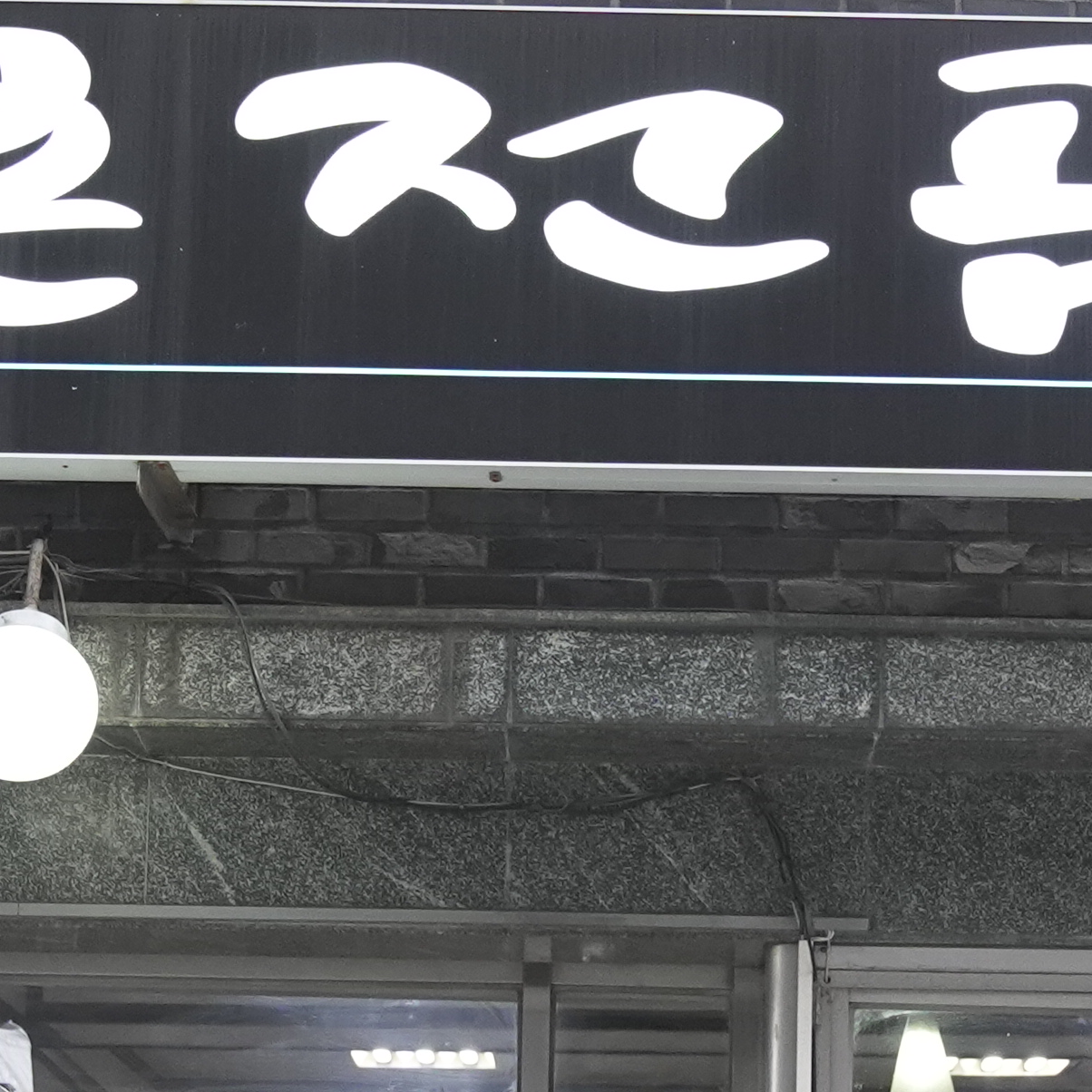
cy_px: 931
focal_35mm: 127
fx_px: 4533
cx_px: 776
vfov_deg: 13.6
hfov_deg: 13.7
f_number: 3.5
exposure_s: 1/400
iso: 4000
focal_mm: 30
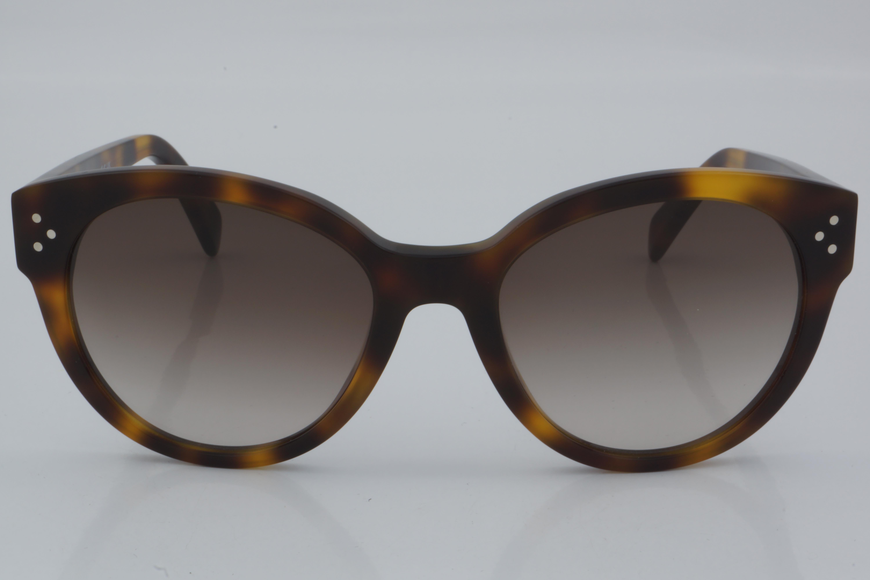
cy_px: 290
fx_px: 1994
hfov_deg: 24.6
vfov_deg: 16.6
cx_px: 435
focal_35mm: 82
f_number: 32
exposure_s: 1/4
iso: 100
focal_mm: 55
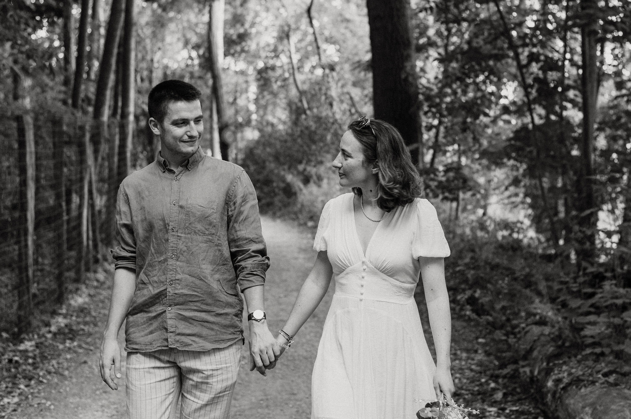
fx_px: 1140
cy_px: 169
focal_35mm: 65
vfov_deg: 20.8
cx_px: 334
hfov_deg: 30.9
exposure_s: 1/160
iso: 1250
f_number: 3.5
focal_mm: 50
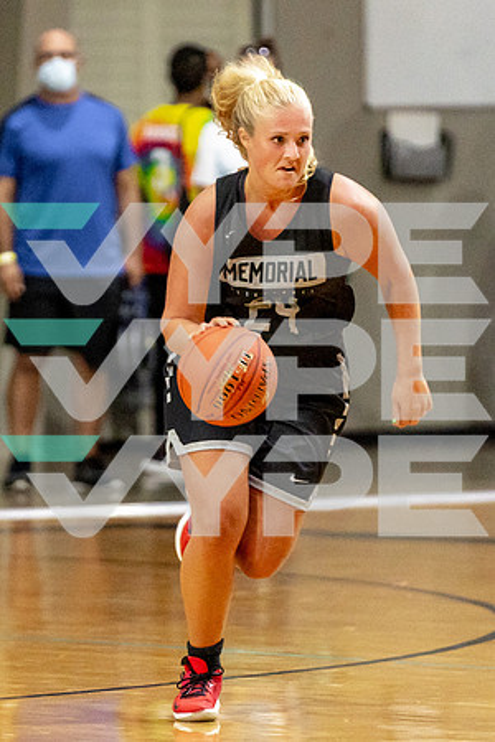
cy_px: 304
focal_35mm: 458
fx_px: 9455
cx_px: 124
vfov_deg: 4.5
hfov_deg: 3.0
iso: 2500
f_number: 2.8
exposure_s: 1/800
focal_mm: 200
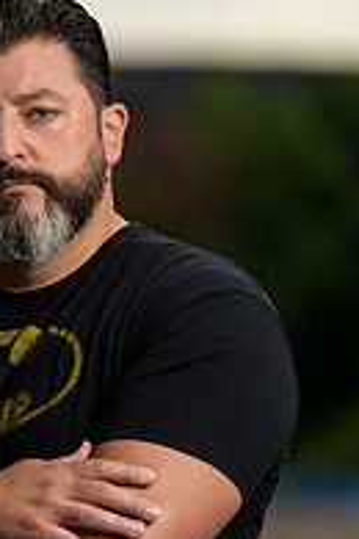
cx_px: 52
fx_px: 4667
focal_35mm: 312
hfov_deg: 4.4
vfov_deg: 6.6
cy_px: 290
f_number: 2
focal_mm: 135
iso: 200
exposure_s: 1/250
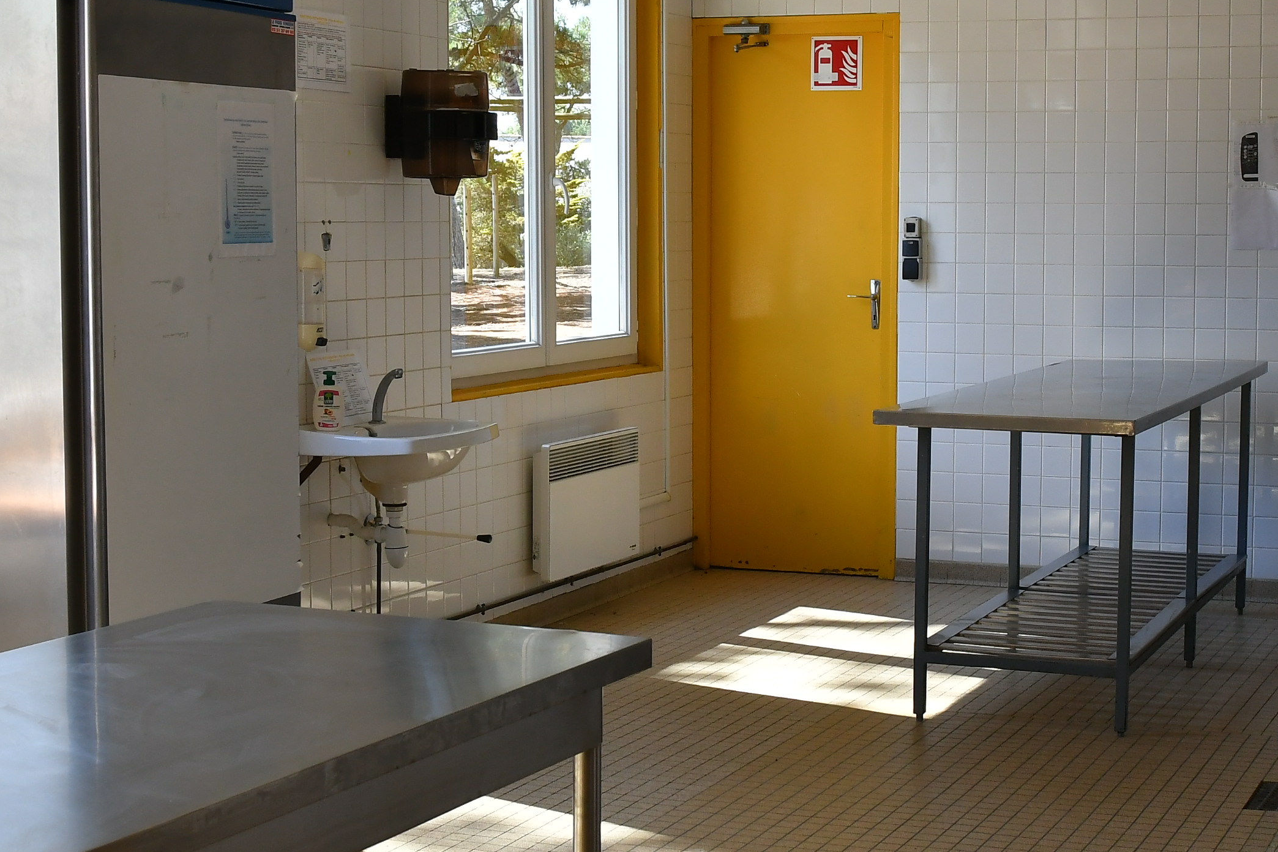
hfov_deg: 28.0
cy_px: 380
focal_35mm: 72
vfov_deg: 18.9
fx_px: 2556
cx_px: 778
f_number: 6.3
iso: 500
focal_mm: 24
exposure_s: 1/160
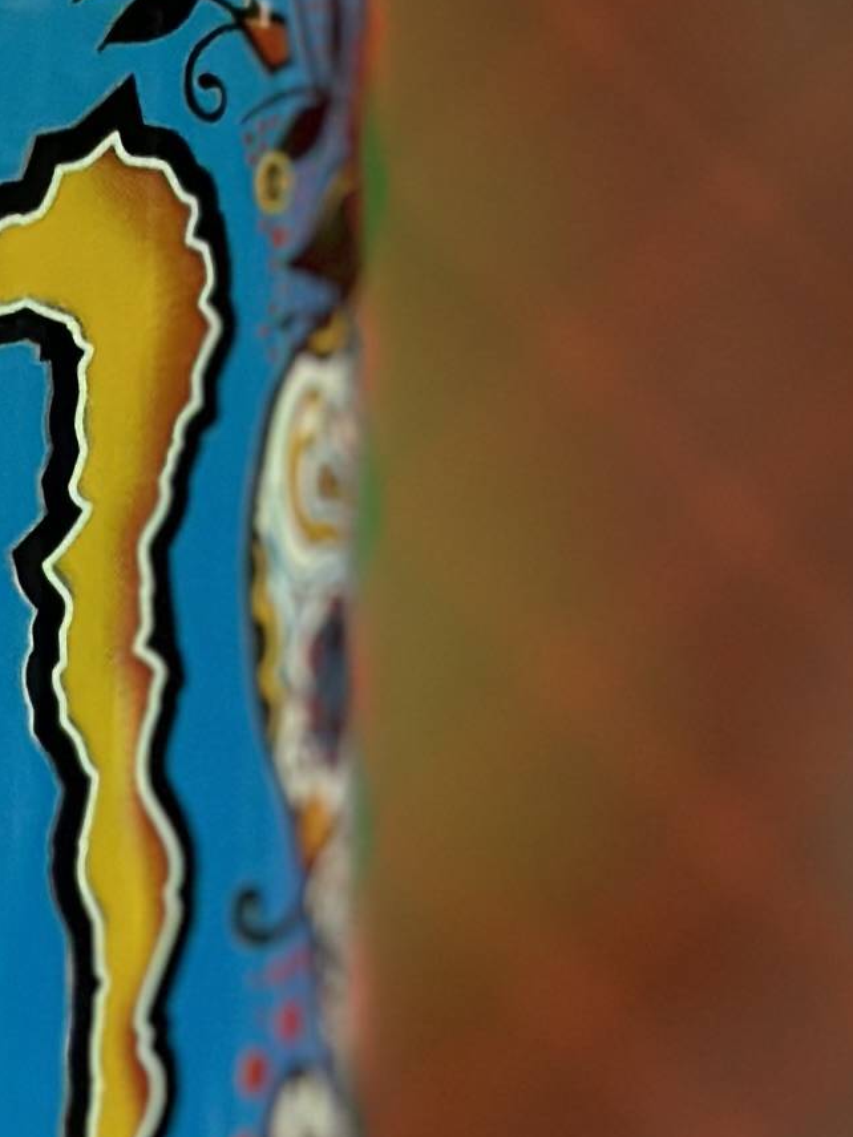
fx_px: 7425
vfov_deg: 8.7
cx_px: 136
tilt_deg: -7.3
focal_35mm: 226
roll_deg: -0.5
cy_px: 1028
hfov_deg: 6.6
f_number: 1.78
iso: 160
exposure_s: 1/50
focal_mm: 6.86
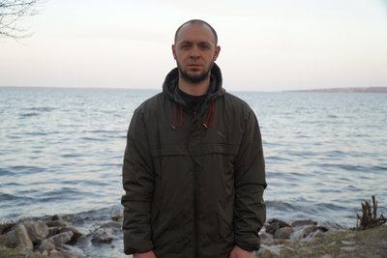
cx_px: 194
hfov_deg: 51.3
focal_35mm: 38
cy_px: 129
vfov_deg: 35.5
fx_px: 403
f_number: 4
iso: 400
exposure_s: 1/160
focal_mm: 25
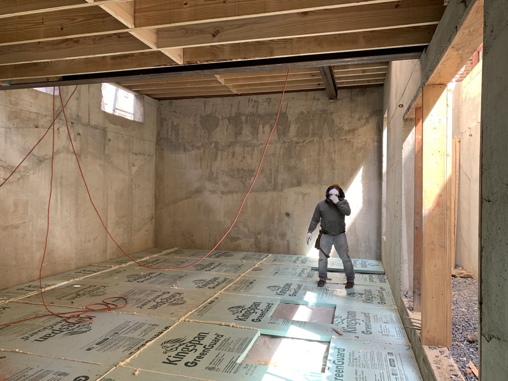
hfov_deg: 67.3
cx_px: 254
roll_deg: +0.1
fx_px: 382
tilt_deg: -1.5
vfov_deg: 53.1
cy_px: 190
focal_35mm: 26
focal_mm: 4.25
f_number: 1.8
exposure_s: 1/121
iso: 50
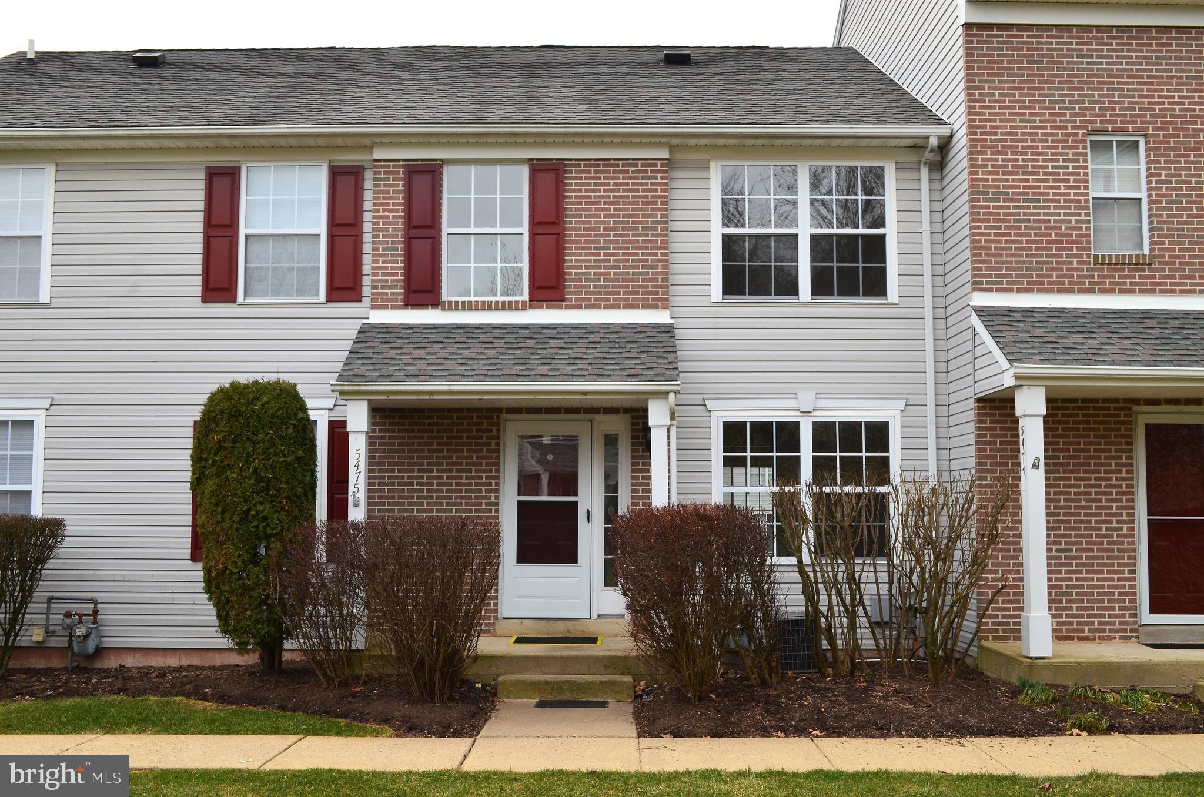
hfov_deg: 53.2
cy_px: 398
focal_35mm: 36
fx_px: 1201
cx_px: 602
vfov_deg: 36.7
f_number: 10
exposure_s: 1/250
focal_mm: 24
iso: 280
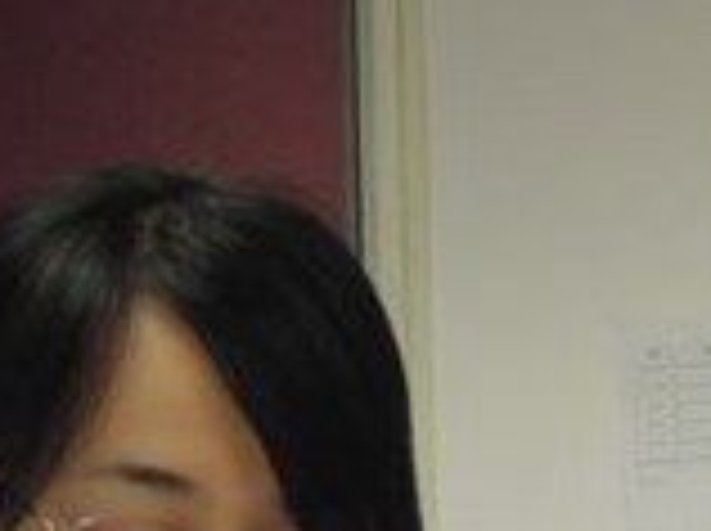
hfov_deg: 10.3
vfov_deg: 7.6
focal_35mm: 190
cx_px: 752
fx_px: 3897
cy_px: 832
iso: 400
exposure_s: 1/50
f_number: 3.3
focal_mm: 9
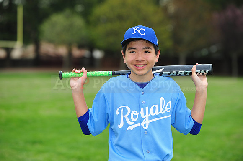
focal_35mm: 165
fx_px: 1113
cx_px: 122
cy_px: 80
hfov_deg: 12.5
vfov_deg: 8.3
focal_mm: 165
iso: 400
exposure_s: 1/640
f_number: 5
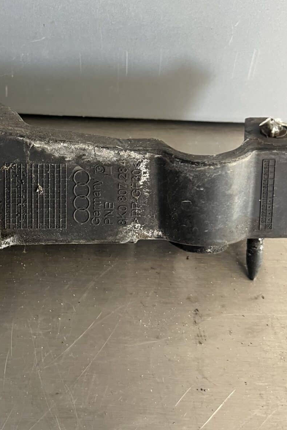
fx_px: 562
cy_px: 173
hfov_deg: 28.2
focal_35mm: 47
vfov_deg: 41.7
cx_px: 69
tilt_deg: -50.7
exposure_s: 1/60
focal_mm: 5.1
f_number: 1.6
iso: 160
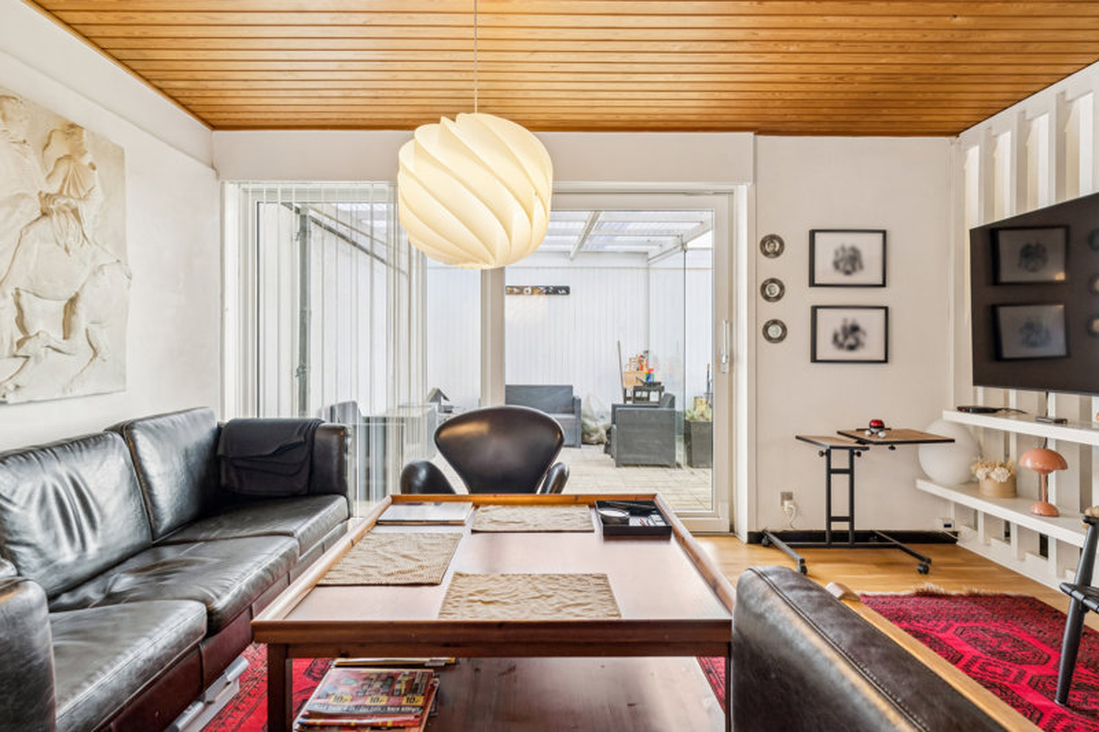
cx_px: 550
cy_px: 366
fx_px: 549
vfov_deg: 67.4
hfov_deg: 90.0
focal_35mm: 18
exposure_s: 1/10
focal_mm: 18
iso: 200
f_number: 8
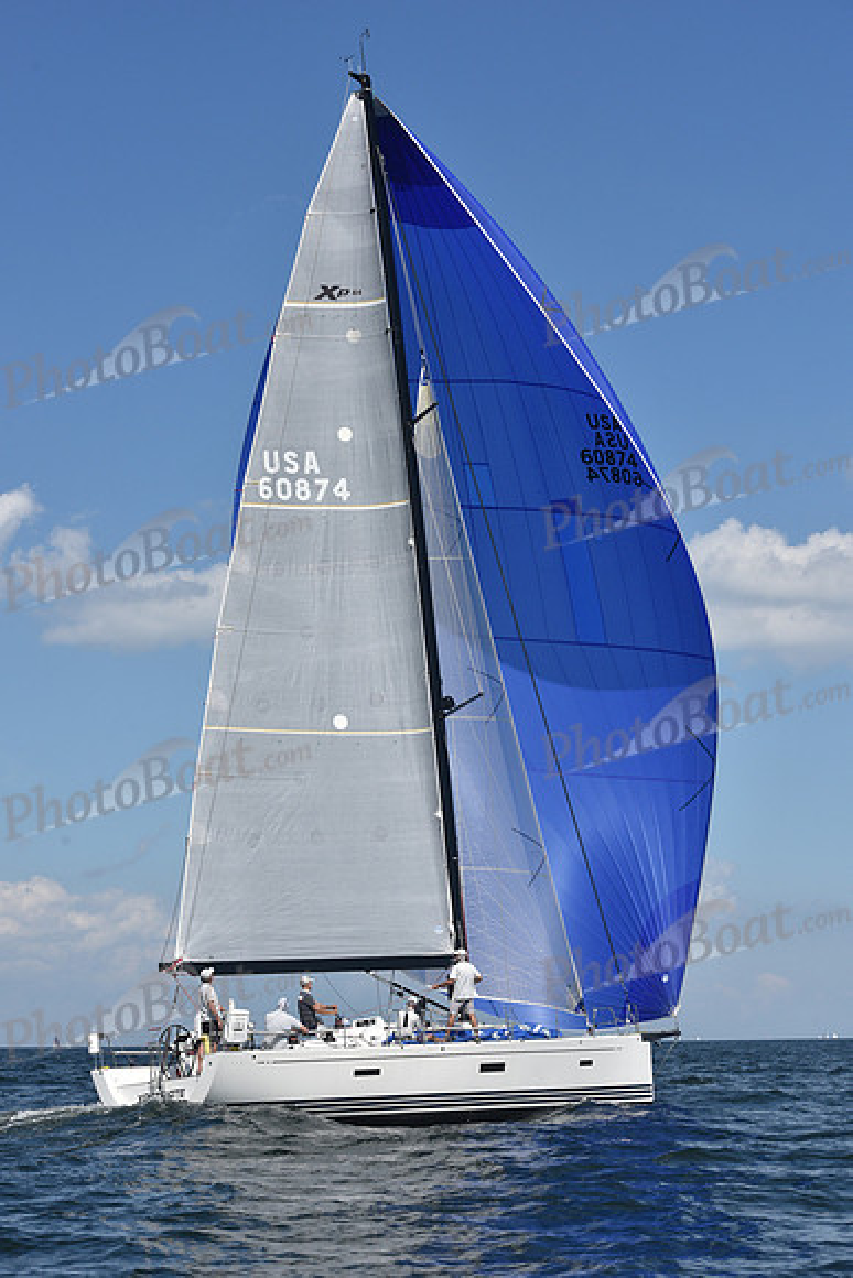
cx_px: 426
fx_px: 2486
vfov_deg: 28.8
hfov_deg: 19.5
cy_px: 639
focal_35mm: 70
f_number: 10
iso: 320
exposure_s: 1/1250
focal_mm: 70
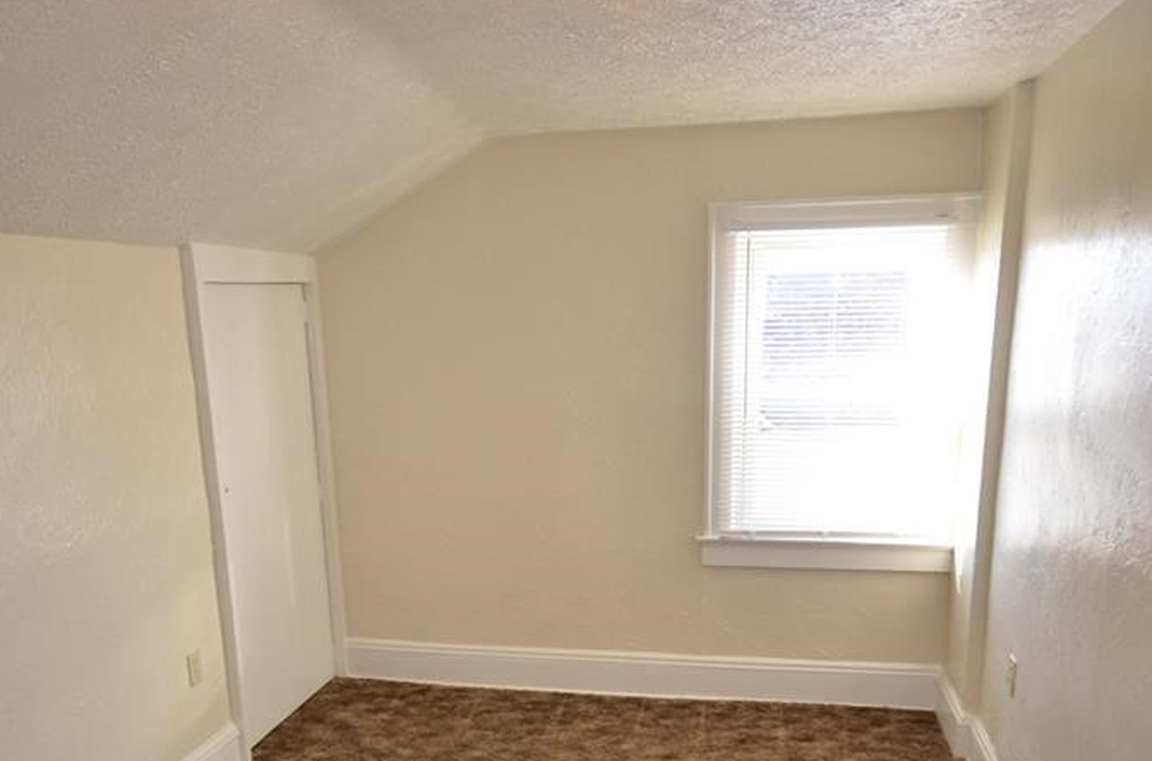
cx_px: 578
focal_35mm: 32
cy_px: 570
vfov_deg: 39.8
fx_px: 1021
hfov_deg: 58.9
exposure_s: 1/60
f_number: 4.8
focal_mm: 14
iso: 640
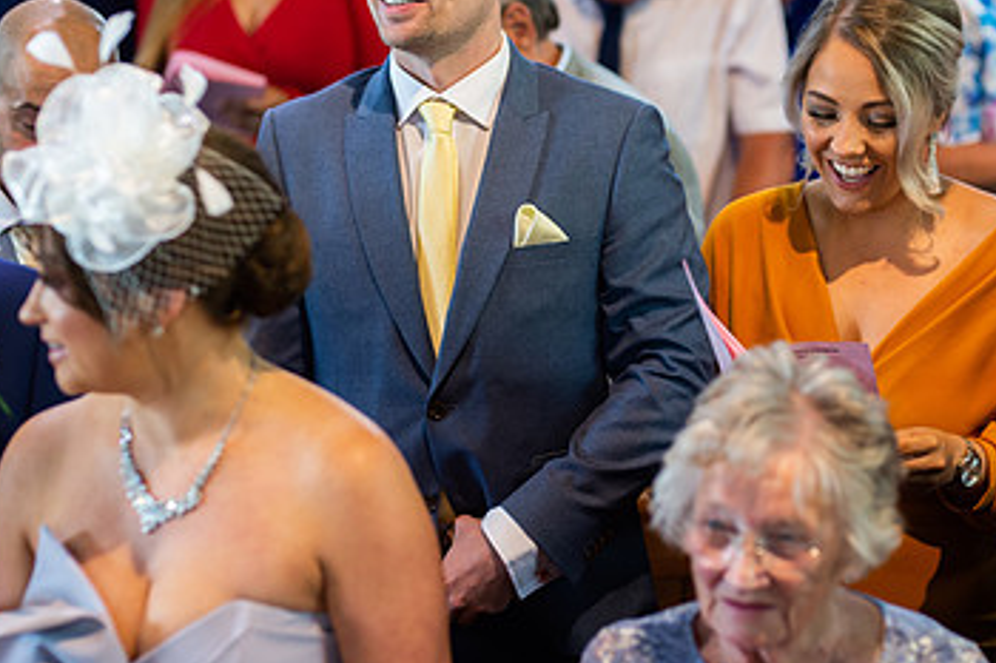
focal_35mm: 141
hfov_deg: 14.6
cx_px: 555
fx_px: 3899
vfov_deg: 9.7
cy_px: 267
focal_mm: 85
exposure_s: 1/100
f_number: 2
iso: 1250
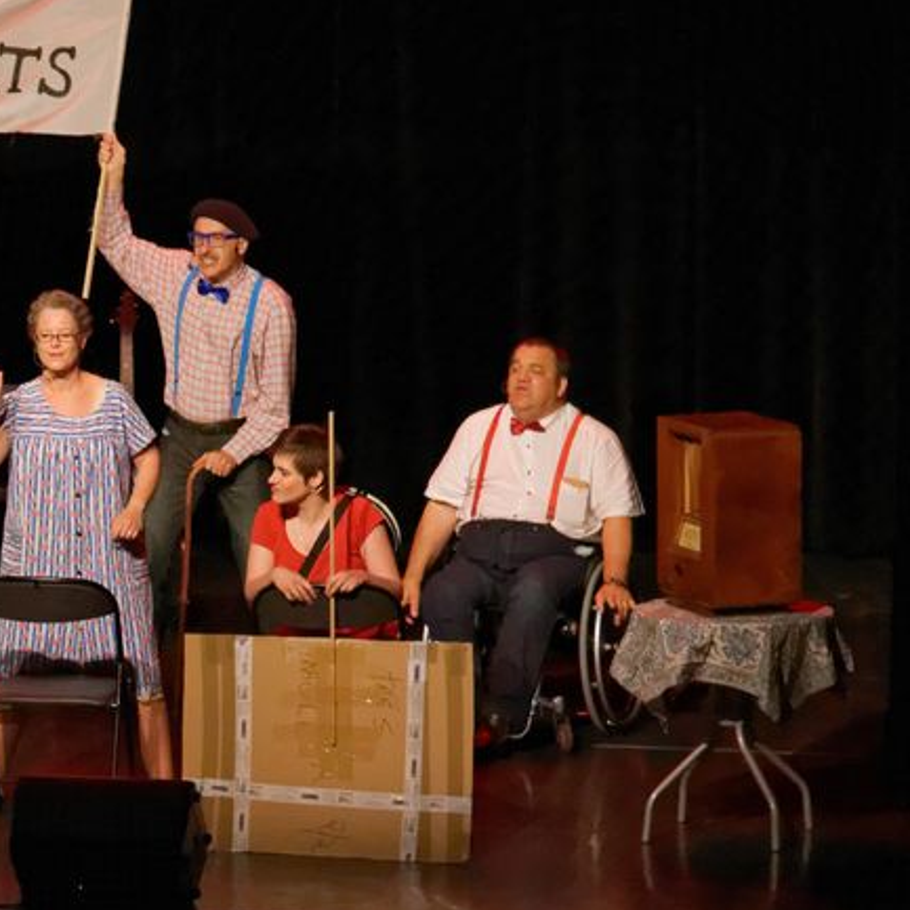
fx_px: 6424
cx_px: -284
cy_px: 775
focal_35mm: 216
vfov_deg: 8.1
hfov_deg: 8.0
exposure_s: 1/640
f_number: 4
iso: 6400
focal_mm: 86
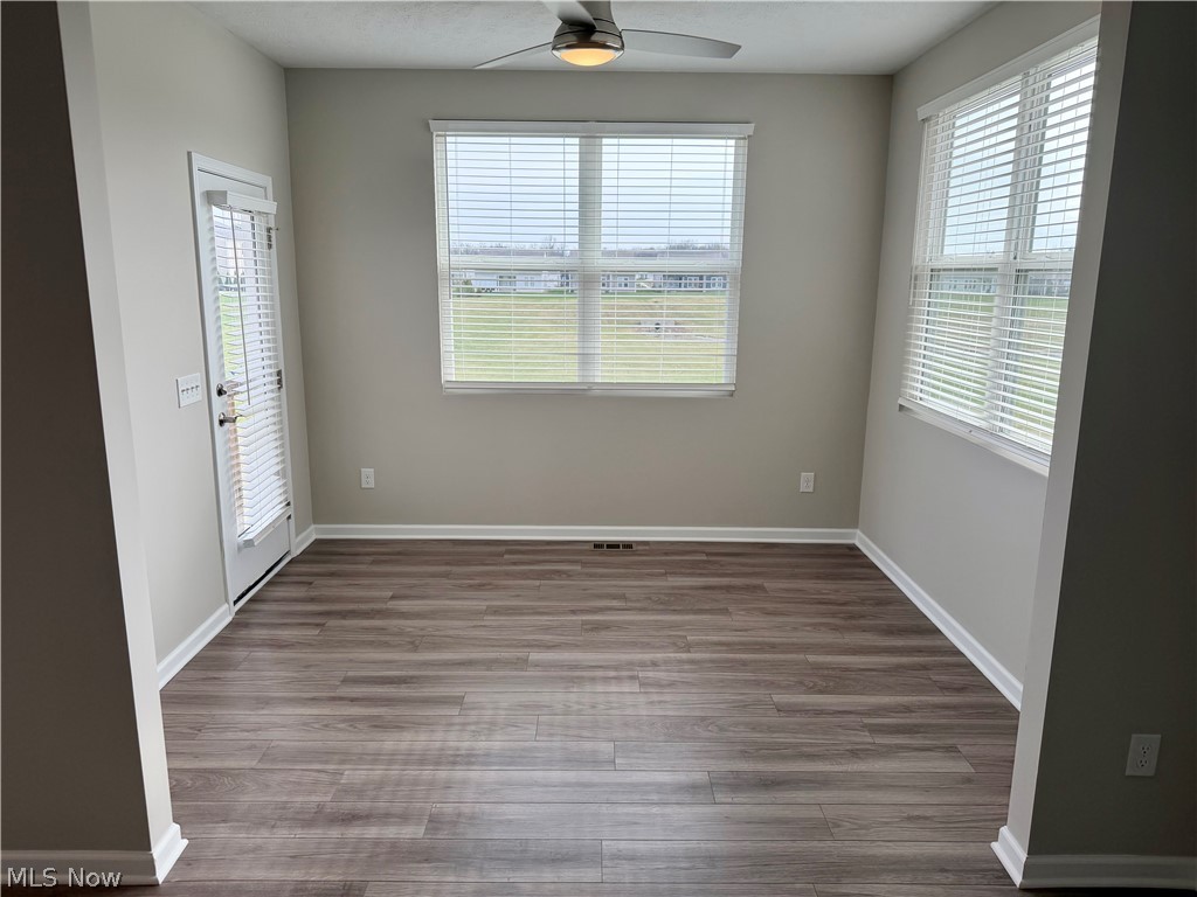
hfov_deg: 71.6
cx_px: 598
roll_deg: -0.4
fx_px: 830
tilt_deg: -11.8
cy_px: 448
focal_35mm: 24
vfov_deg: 56.8
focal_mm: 6.76
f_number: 1.78
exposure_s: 1/643
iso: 100
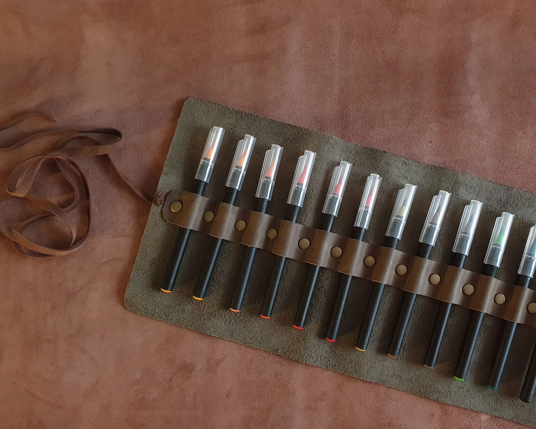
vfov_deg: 47.0
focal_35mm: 31
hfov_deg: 57.0
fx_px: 492
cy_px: 241
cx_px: 305
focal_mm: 4.32
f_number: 2.4
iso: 320
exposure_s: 1/50
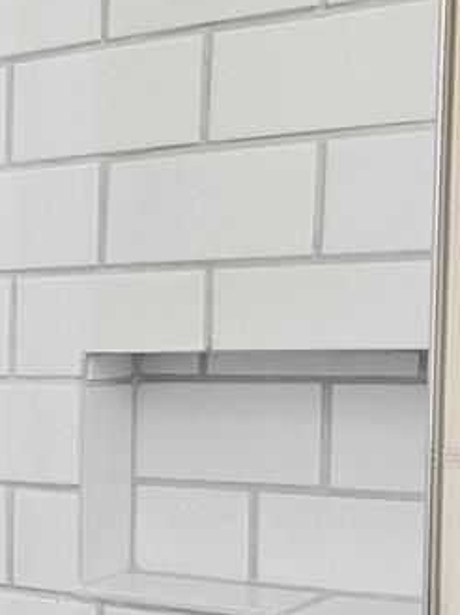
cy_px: 454
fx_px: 1491
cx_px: -284
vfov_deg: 23.1
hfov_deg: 15.7
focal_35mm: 84
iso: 64
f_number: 1.8
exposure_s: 1/120
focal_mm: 5.4
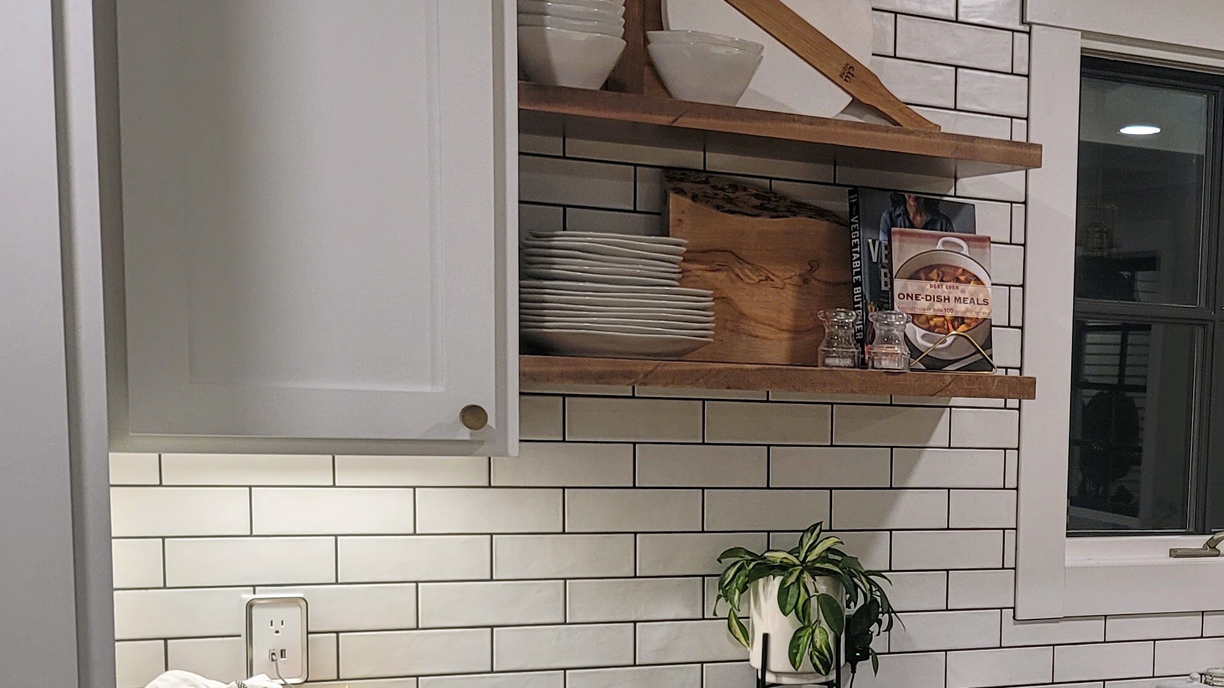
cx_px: 1206
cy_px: 553
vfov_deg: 21.5
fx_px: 1785
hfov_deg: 34.6
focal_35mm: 55
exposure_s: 1/120
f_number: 1.8
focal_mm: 7
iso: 250
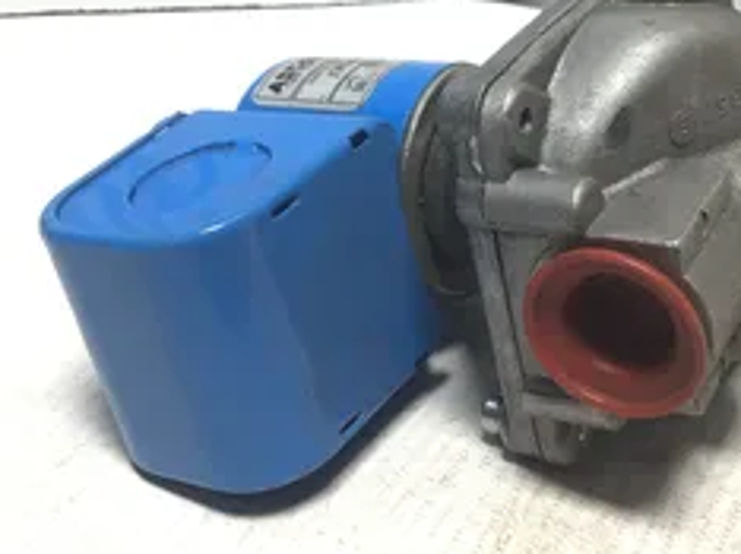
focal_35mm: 53
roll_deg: -0.3
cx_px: 466
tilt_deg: -30.4
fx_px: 1133
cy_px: 127
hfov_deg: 36.0
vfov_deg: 27.0
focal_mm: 3.3
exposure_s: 1/60
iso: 25
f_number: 2.4
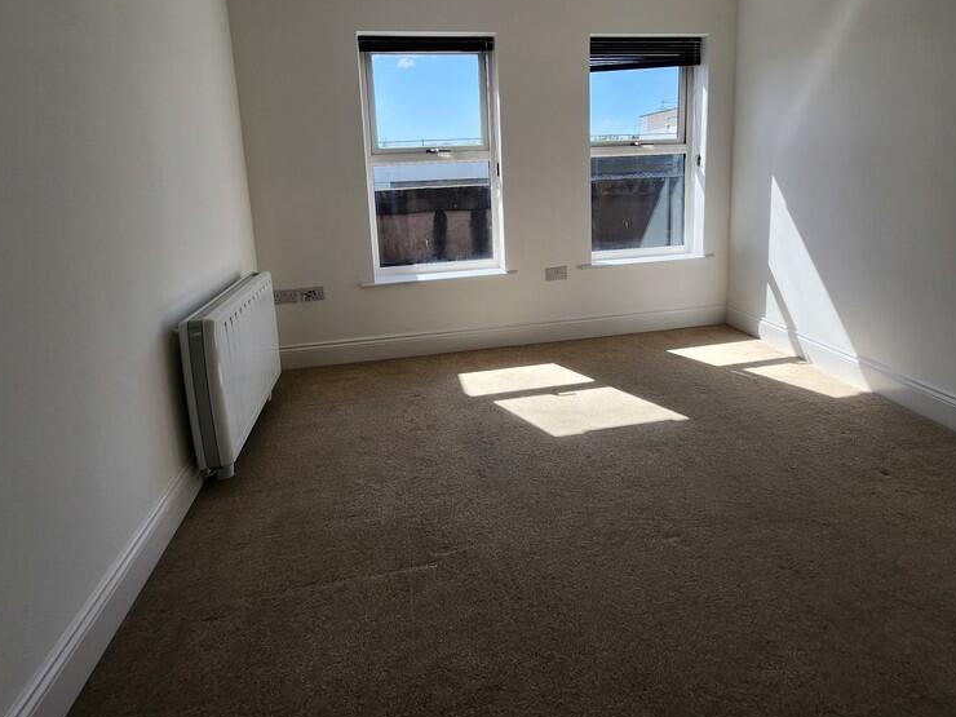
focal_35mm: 18
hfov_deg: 87.7
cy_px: 229
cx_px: 499
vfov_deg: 69.2
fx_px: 497
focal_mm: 1.74
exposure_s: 1/452
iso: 32
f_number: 2.2
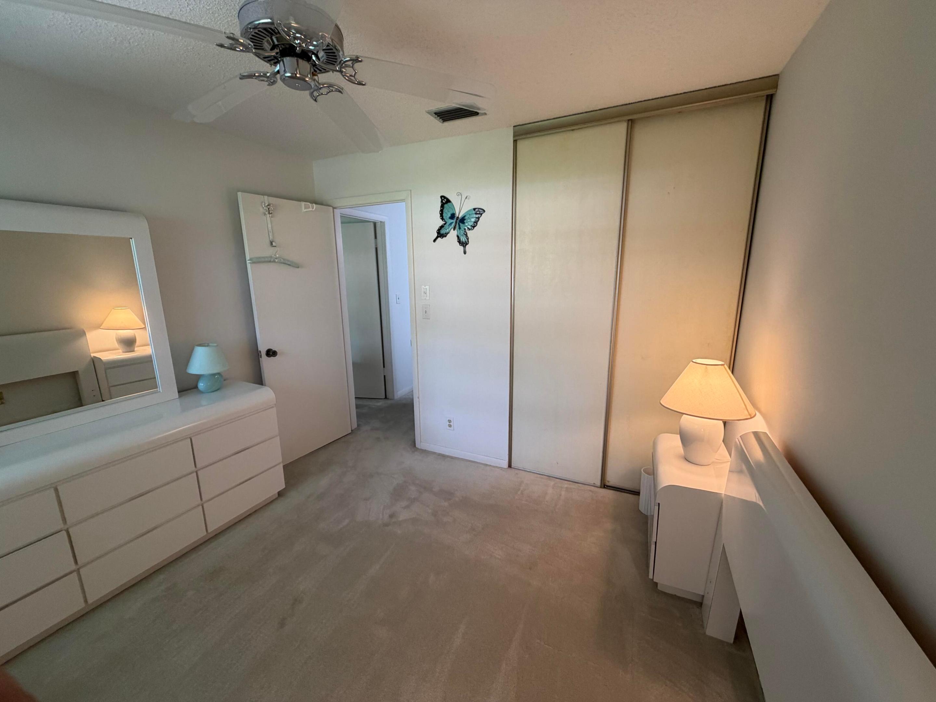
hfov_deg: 102.1
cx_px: 468
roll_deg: +1.6
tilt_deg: -13.3
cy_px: 351
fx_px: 379
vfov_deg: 85.7
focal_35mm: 14
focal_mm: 2.22
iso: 200
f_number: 2.2
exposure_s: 1/60
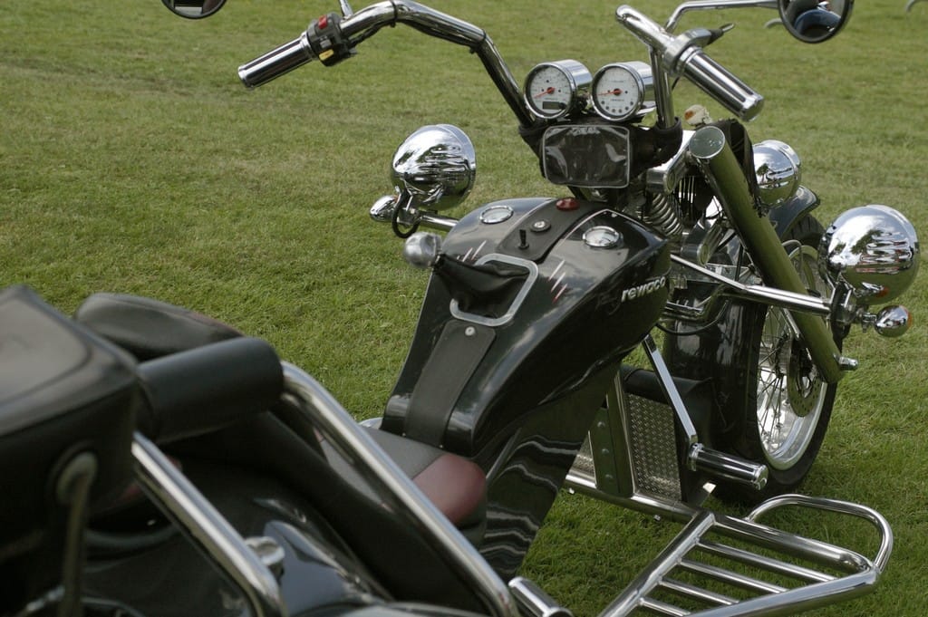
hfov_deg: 28.1
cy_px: 308
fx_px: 1854
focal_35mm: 72
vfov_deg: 18.9
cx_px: 464
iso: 800
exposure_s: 1/2000
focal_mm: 48
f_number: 5
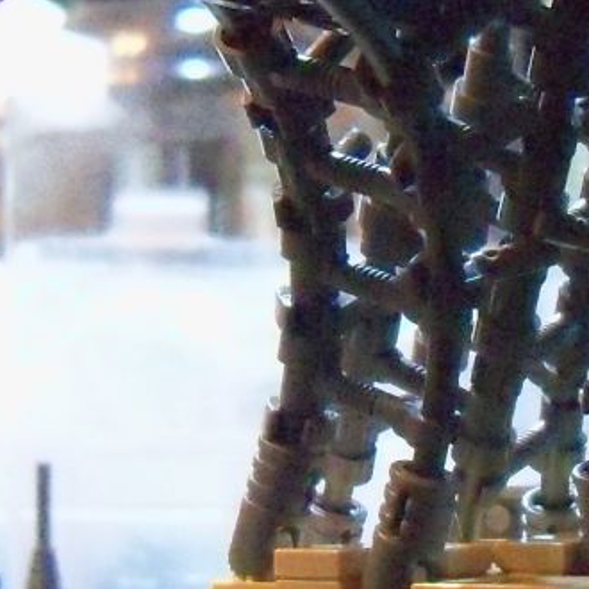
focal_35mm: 114
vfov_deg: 15.2
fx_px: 2195
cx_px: 503
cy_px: 439
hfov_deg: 15.2
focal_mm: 6.2
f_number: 3.5
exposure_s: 1/40
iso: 1250
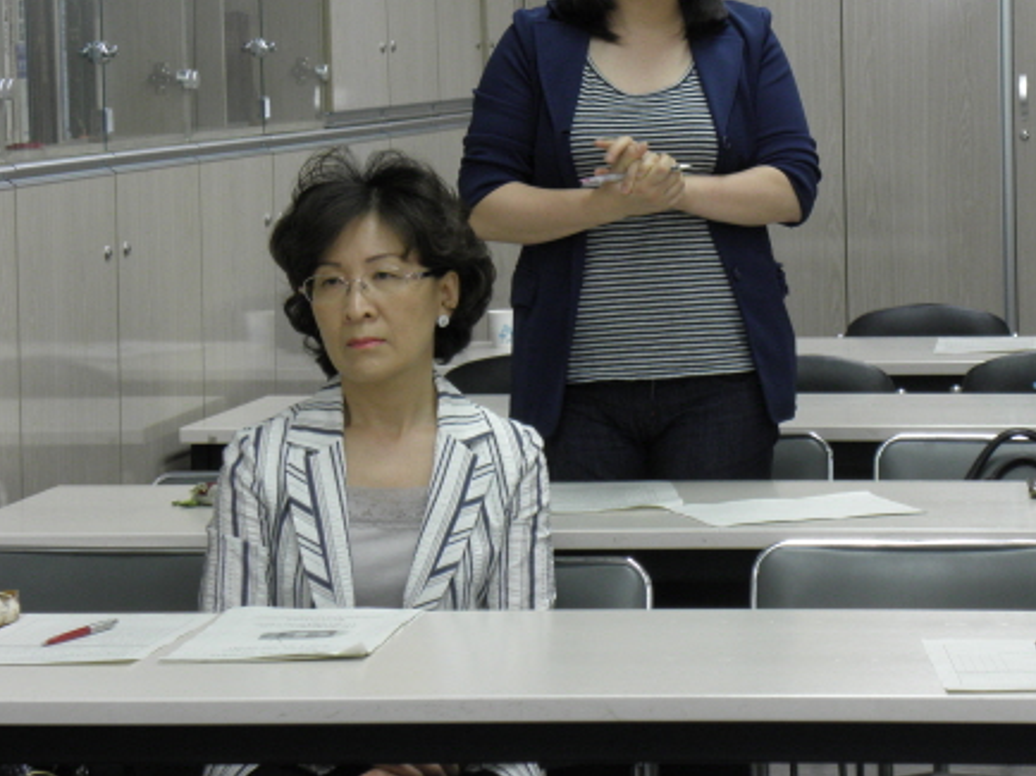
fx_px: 3530
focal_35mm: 118
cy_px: 213
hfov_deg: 16.6
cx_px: 757
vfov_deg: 12.5
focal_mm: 14.25
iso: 125
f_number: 3.9
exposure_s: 1/15
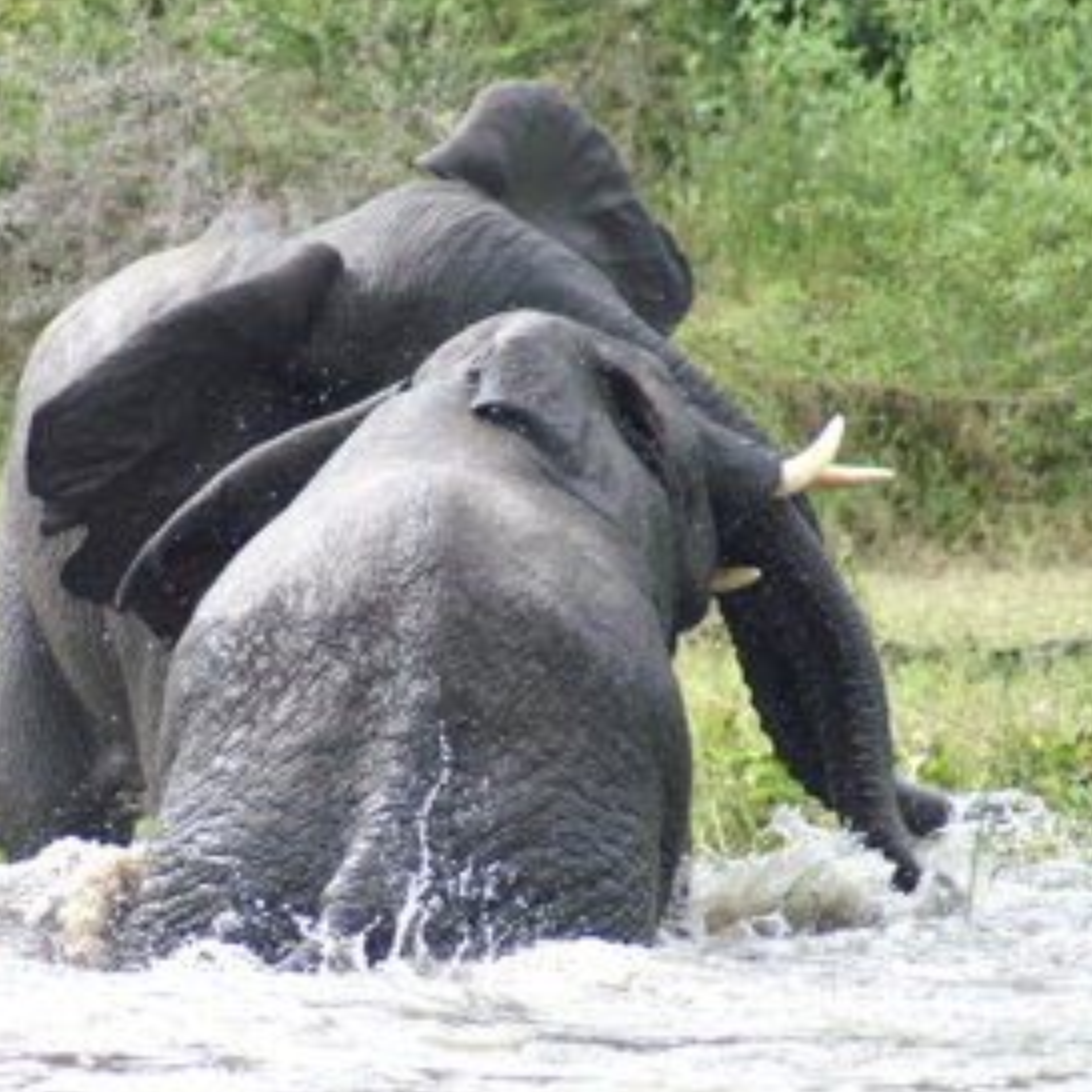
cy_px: 514
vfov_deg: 4.2
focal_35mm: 421
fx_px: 15026
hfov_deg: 4.2
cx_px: 314
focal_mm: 200
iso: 400
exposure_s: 1/500
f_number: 5.6
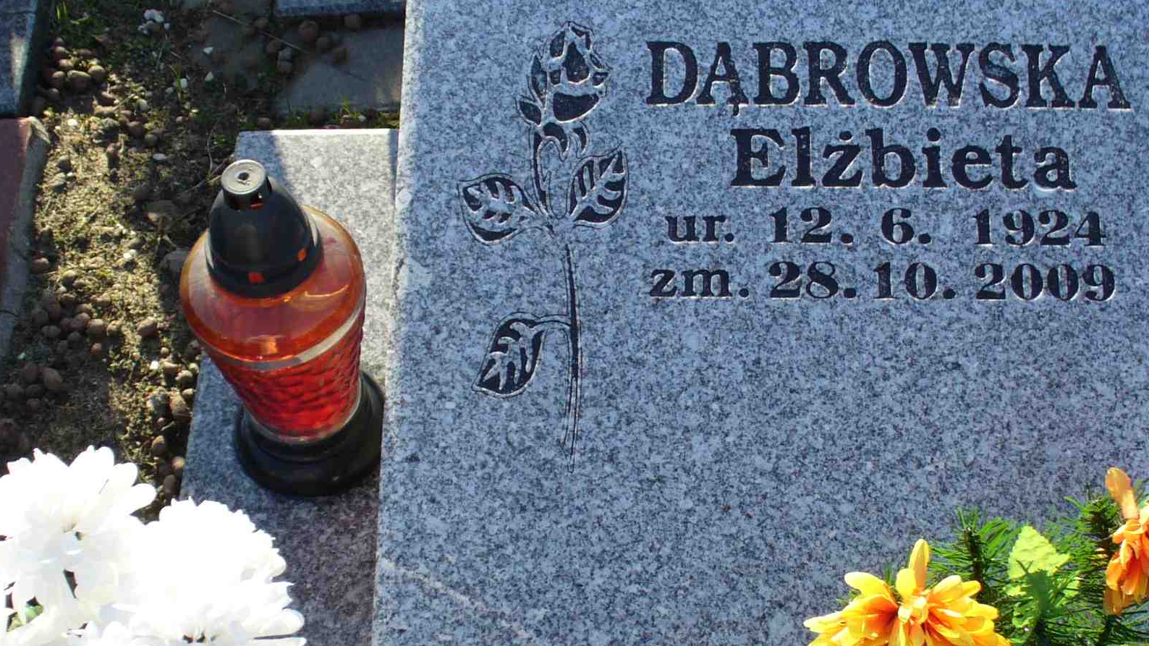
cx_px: 663
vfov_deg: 18.4
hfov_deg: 32.3
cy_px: 459
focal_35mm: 65
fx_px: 1980
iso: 80
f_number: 2.8
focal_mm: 6.1
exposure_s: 1/400
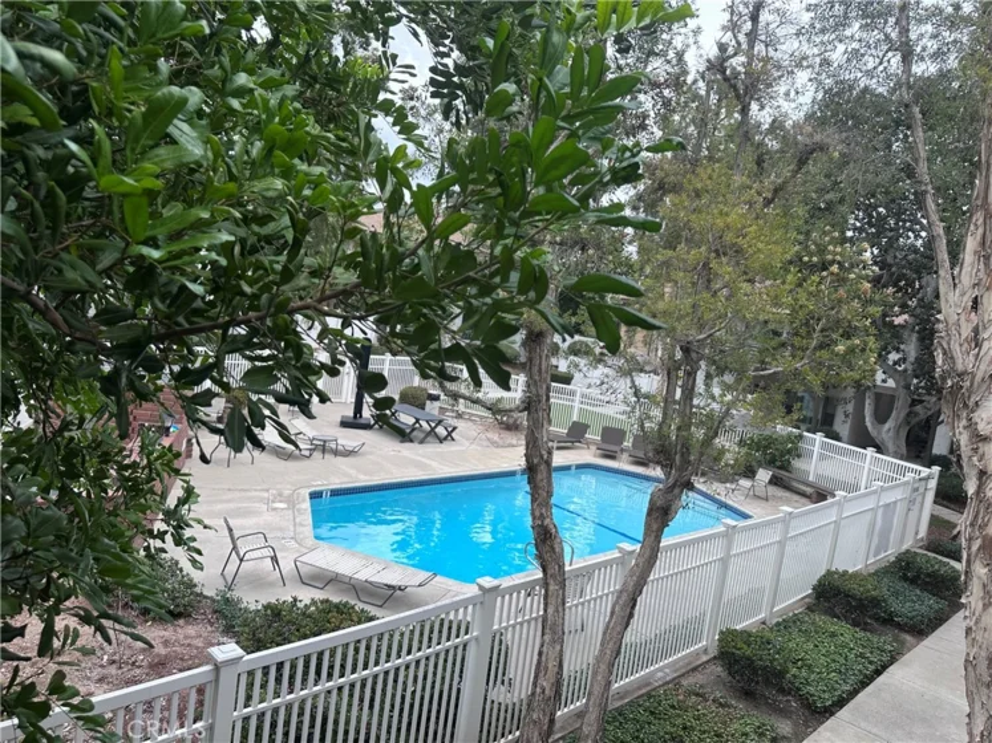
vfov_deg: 56.8
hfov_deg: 71.6
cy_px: 372
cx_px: 496
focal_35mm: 24
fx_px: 688
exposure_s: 1/1289
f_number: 1.78
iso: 80
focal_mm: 6.86
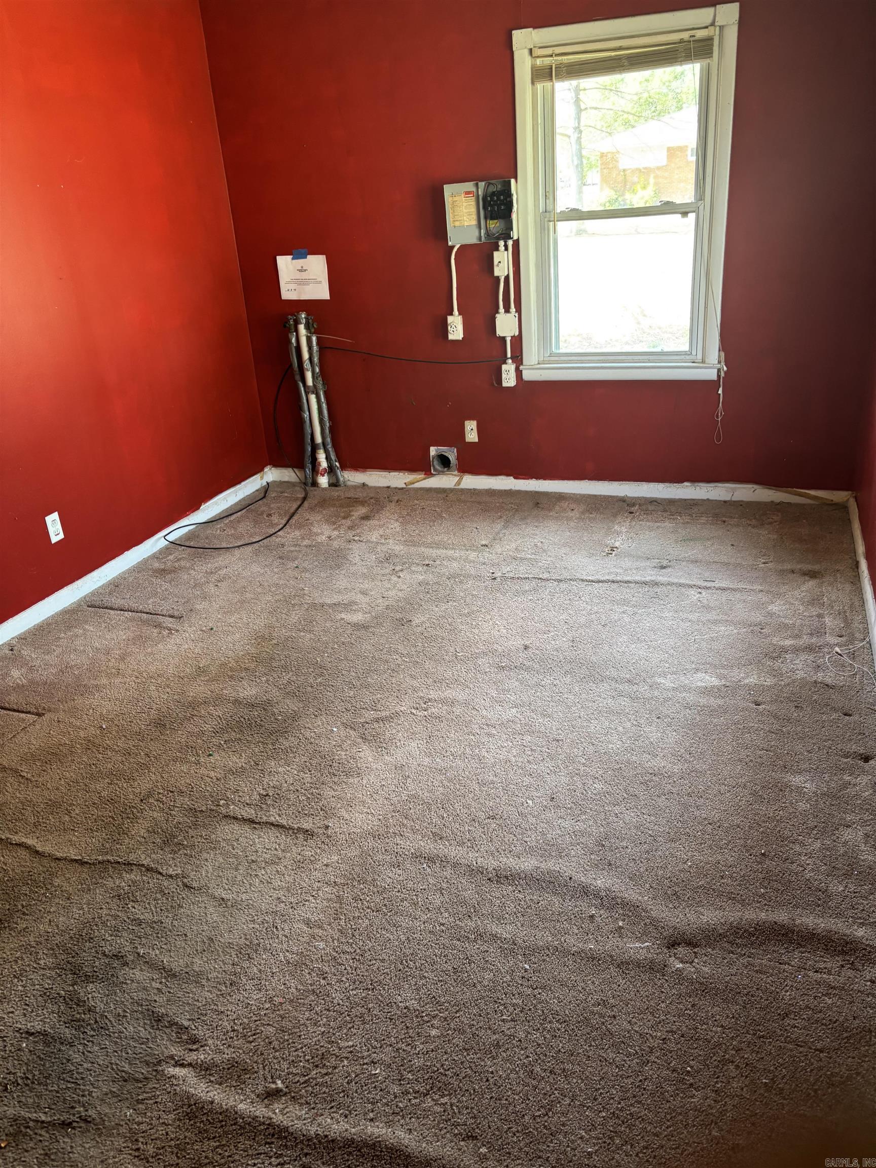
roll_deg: +3.0
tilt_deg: -24.5
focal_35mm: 26
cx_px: 438
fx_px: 877
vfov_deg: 67.3
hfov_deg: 53.1
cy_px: 584
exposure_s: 1/60
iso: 160
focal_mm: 5.96
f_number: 1.6
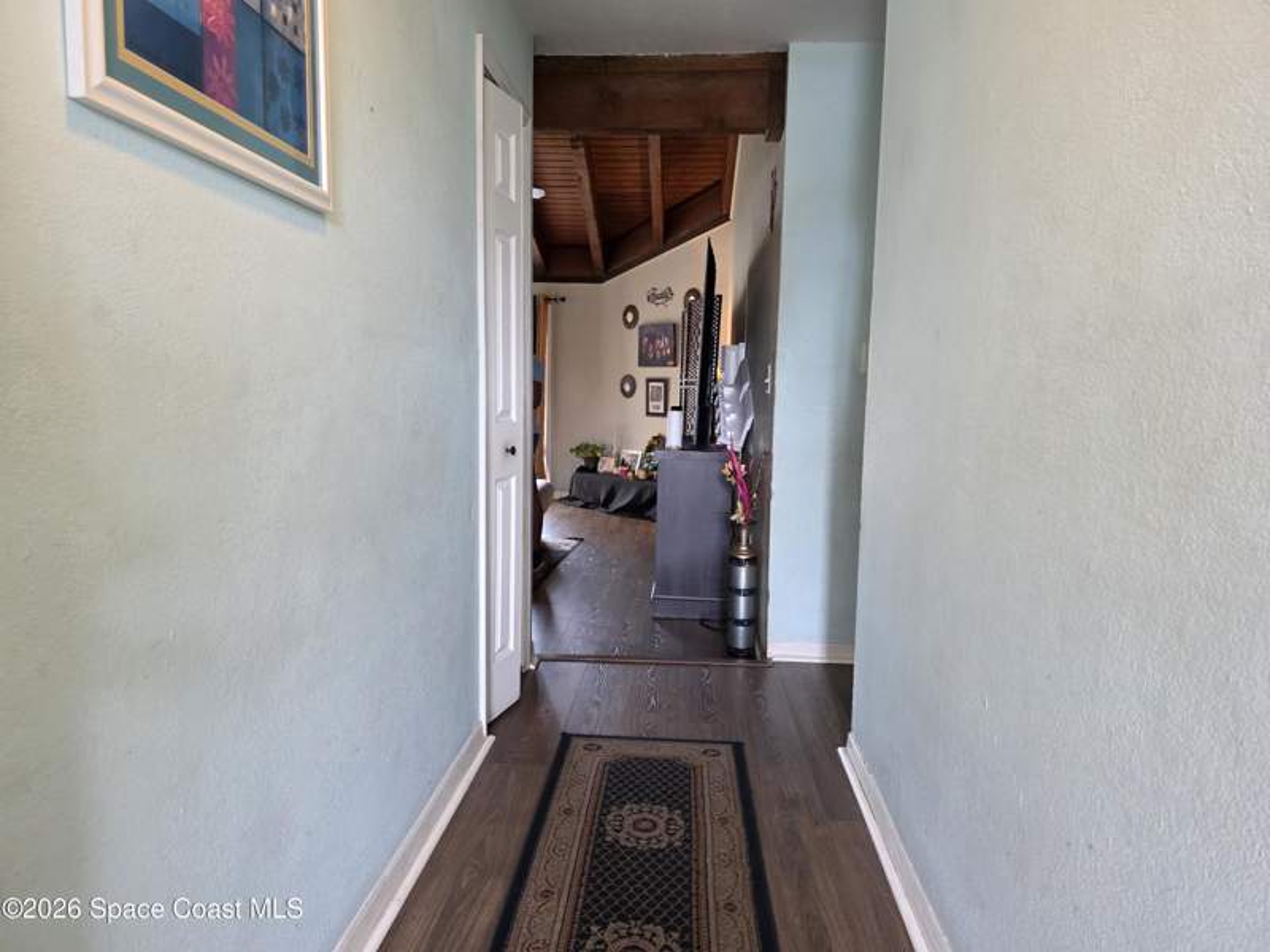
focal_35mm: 23
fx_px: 844
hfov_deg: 73.9
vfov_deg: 58.9
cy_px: 476
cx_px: 635
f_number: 1.7
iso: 640
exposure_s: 1/120
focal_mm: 6.3
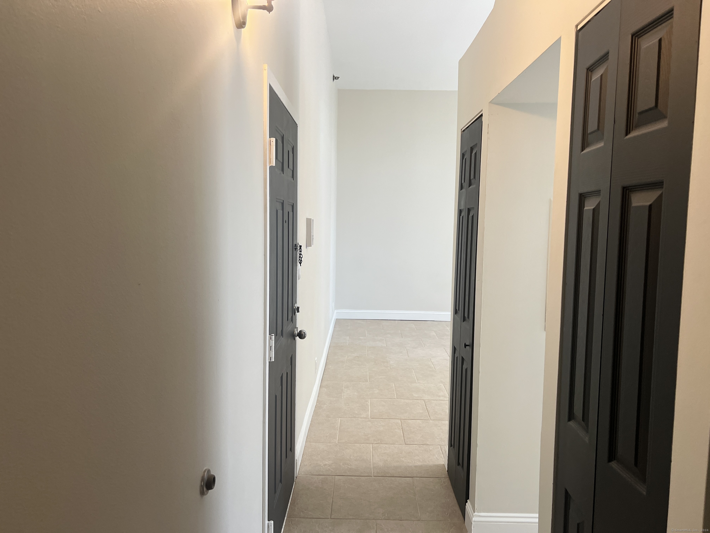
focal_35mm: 26
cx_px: 355
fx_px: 533
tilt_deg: -4.6
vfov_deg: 53.1
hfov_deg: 67.3
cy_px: 266
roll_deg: -0.6
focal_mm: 5.7
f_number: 1.5
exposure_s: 1/120
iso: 100
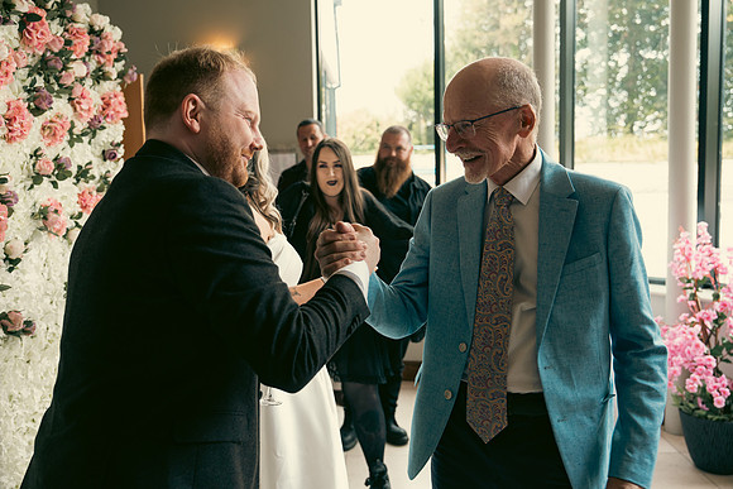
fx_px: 692
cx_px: 366
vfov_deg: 38.9
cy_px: 244
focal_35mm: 34
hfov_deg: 55.8
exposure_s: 1/160
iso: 500
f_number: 3.5
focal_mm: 34
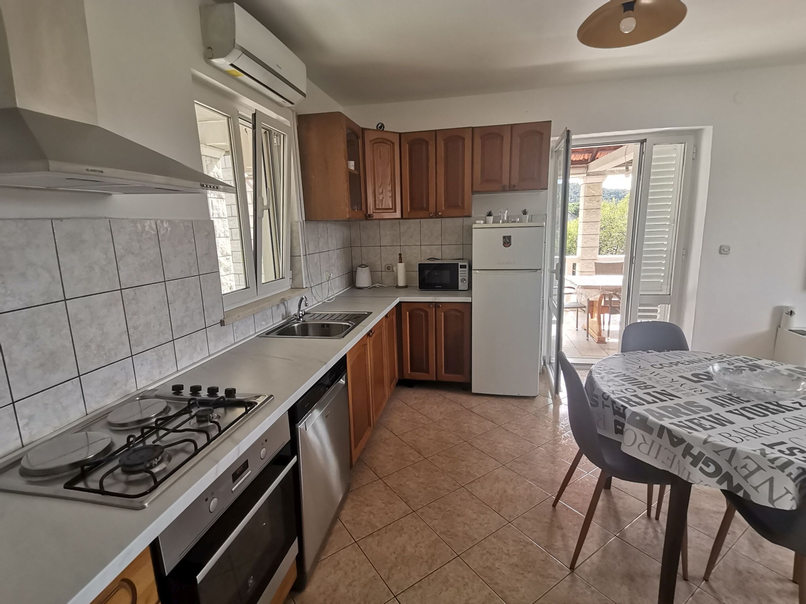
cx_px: 403
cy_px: 302
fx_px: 396
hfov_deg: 91.0
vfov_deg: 74.7
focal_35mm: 17
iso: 64
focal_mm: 1.78
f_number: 2.4
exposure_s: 1/99.9
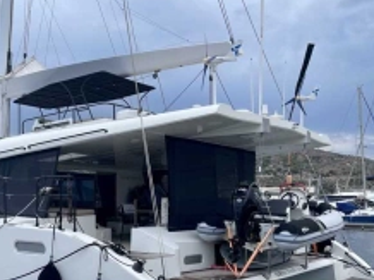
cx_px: 93
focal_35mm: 43
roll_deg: -0.6
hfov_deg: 42.5
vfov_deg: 33.3
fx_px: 464
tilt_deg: +2.4
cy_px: 180
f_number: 1.6
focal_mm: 5.1
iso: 32
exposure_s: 1/1003
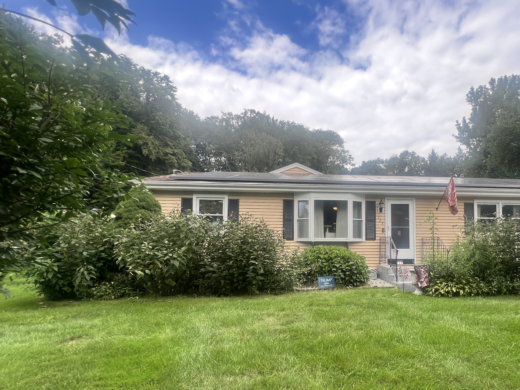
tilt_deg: +2.1
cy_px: 240
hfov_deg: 85.5
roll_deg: +0.5
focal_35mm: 18
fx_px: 270
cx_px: 334
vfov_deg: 70.6
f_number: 1.8
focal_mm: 1.57
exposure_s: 1/337
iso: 32
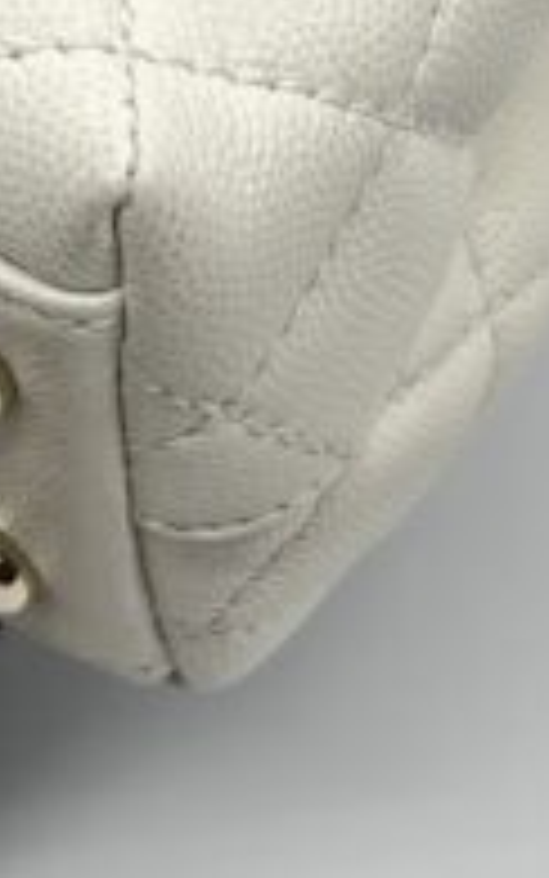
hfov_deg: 9.0
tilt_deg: -47.3
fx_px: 3469
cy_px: 27
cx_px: 68
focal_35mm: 145
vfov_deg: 14.2
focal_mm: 5.7
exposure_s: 1/182
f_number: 1.5
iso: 40
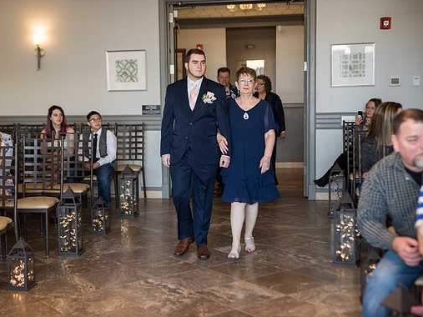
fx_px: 672
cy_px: 156
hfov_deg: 34.9
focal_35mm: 55
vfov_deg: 26.5
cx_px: 183
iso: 500
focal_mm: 50
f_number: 2.8
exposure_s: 1/200
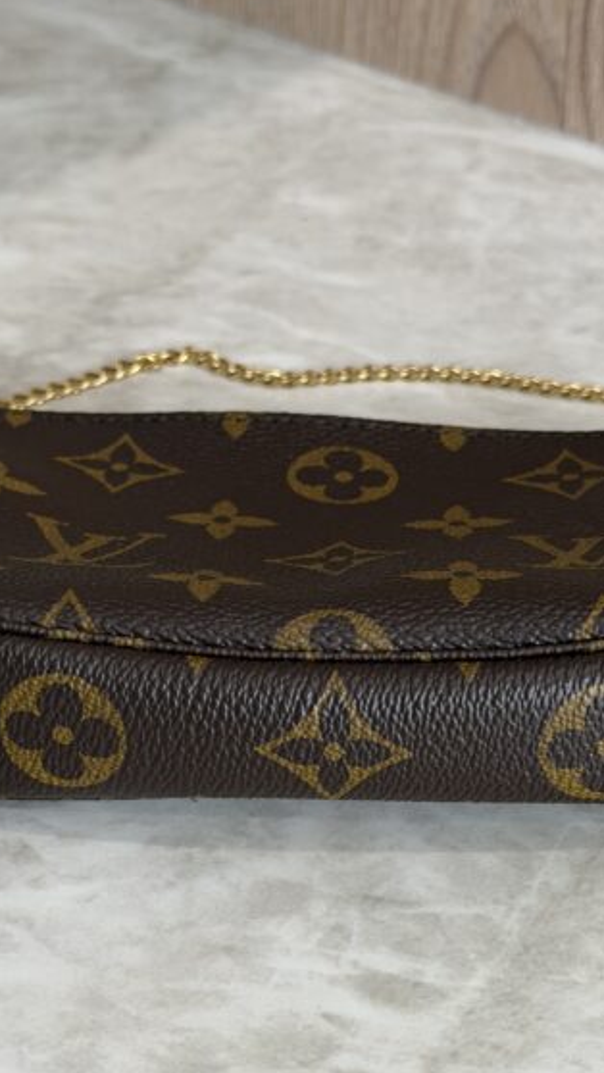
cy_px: 646
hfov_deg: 16.1
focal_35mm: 75
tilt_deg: -36.2
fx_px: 2135
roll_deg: +0.0
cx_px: 300
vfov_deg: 28.2
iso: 50
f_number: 1.78
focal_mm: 6.76
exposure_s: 1/60
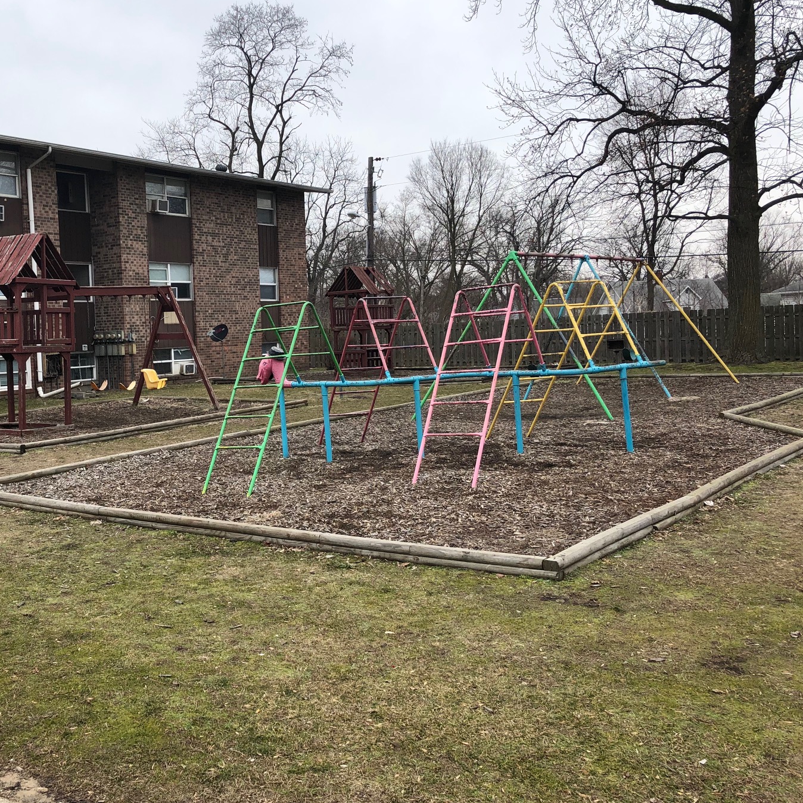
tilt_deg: -2.4
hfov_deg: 43.6
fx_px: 971
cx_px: 210
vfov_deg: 44.9
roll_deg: +0.7
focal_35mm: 37
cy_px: 387
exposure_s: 1/607
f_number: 1.8
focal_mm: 3.99
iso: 20
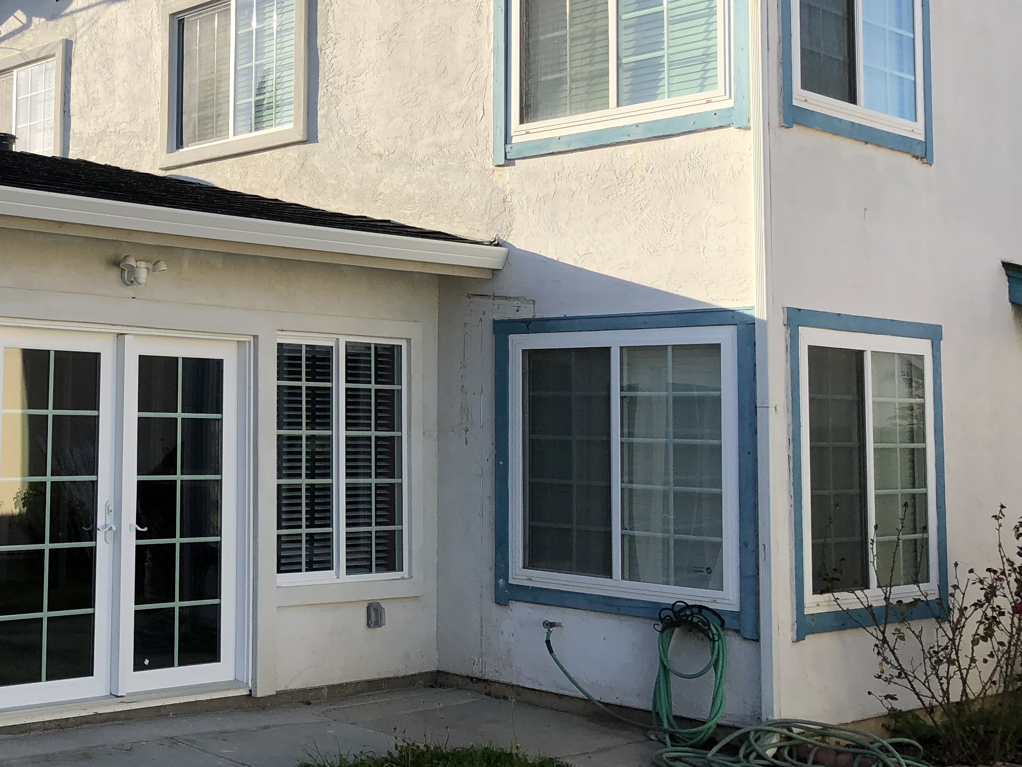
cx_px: 140
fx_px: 1476
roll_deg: -0.8
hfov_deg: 36.3
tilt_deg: +5.2
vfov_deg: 29.0
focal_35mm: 50
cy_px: 295
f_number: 1.8
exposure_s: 1/1548
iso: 20
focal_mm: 4
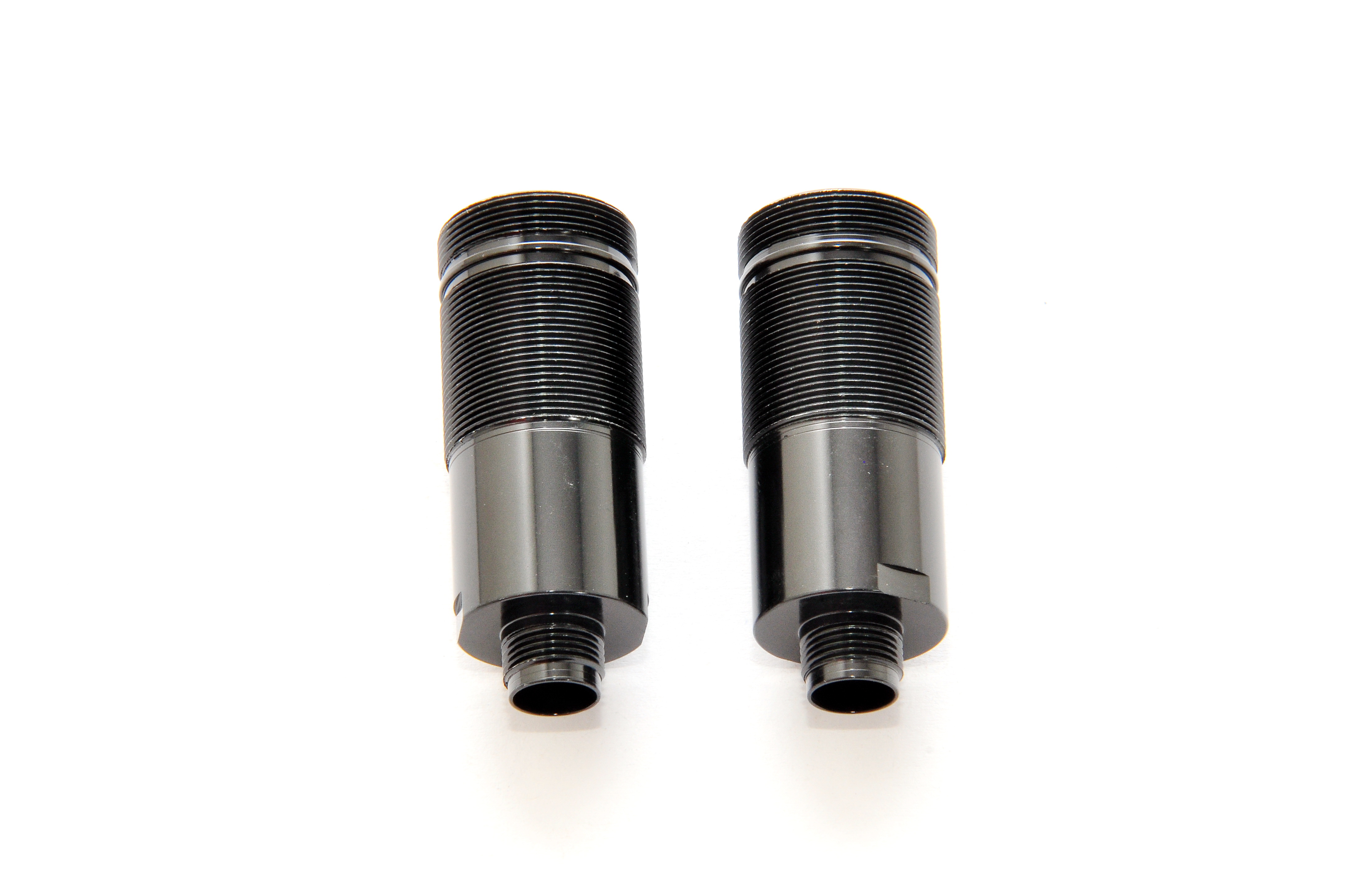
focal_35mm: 270
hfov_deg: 7.6
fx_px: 10105
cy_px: 448
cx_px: 674
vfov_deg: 5.1
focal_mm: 180
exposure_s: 1/60
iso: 400
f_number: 22
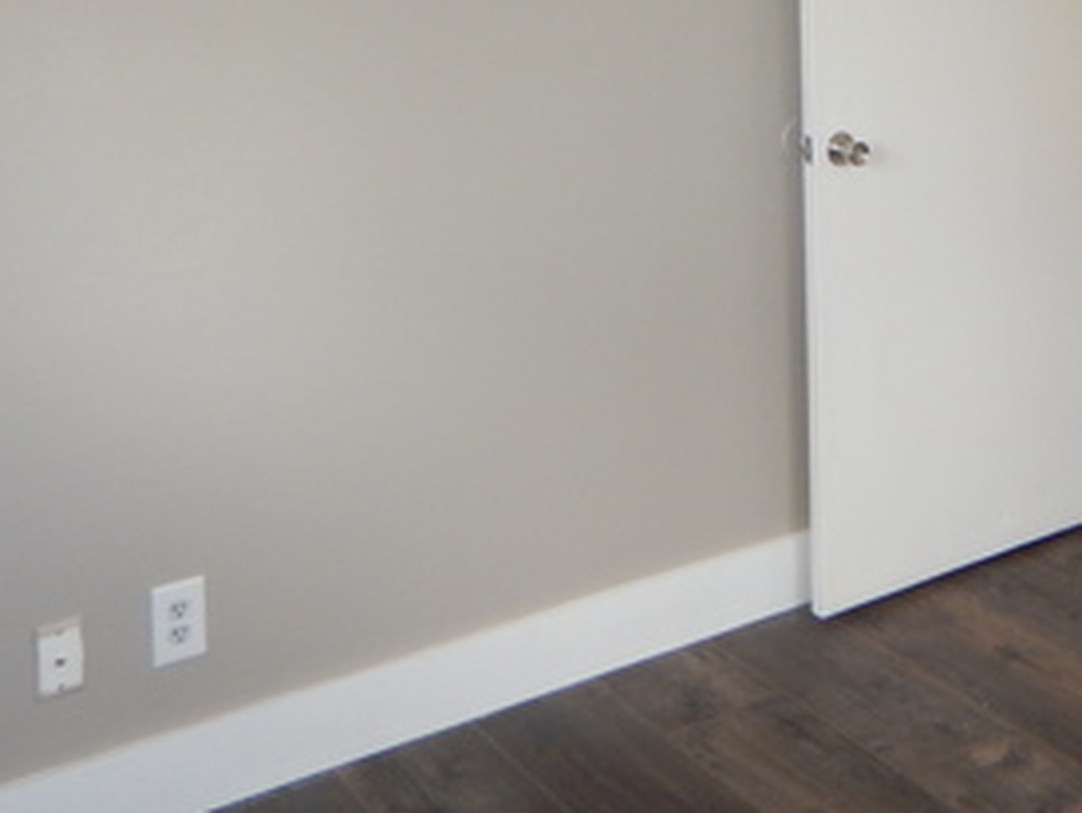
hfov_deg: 32.9
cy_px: -99
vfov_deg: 24.3
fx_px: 1752
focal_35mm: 56
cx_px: 936
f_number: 2.8
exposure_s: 1/30
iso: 160
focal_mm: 4.3
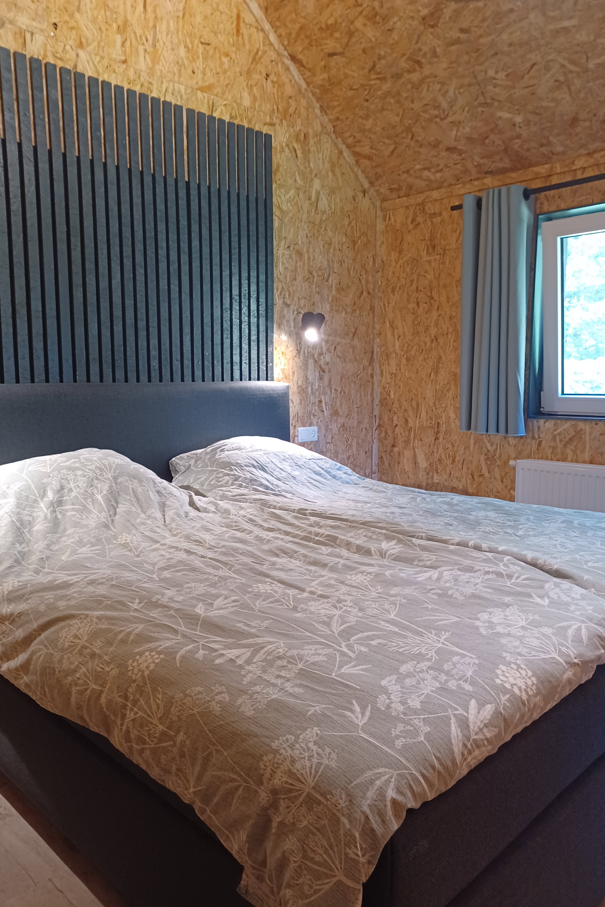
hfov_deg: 47.9
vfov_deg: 67.4
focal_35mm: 27
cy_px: 464
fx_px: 681
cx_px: 292
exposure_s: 1/25
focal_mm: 4.6
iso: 400
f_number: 1.8
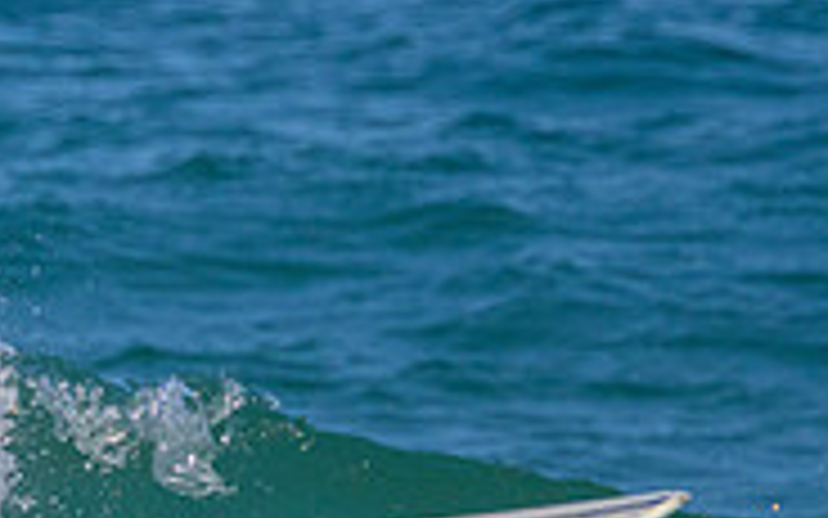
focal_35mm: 3525
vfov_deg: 0.4
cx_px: -66
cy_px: 273
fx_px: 79544
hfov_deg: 0.6
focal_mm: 800
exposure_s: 1/2000
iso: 1250
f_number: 11
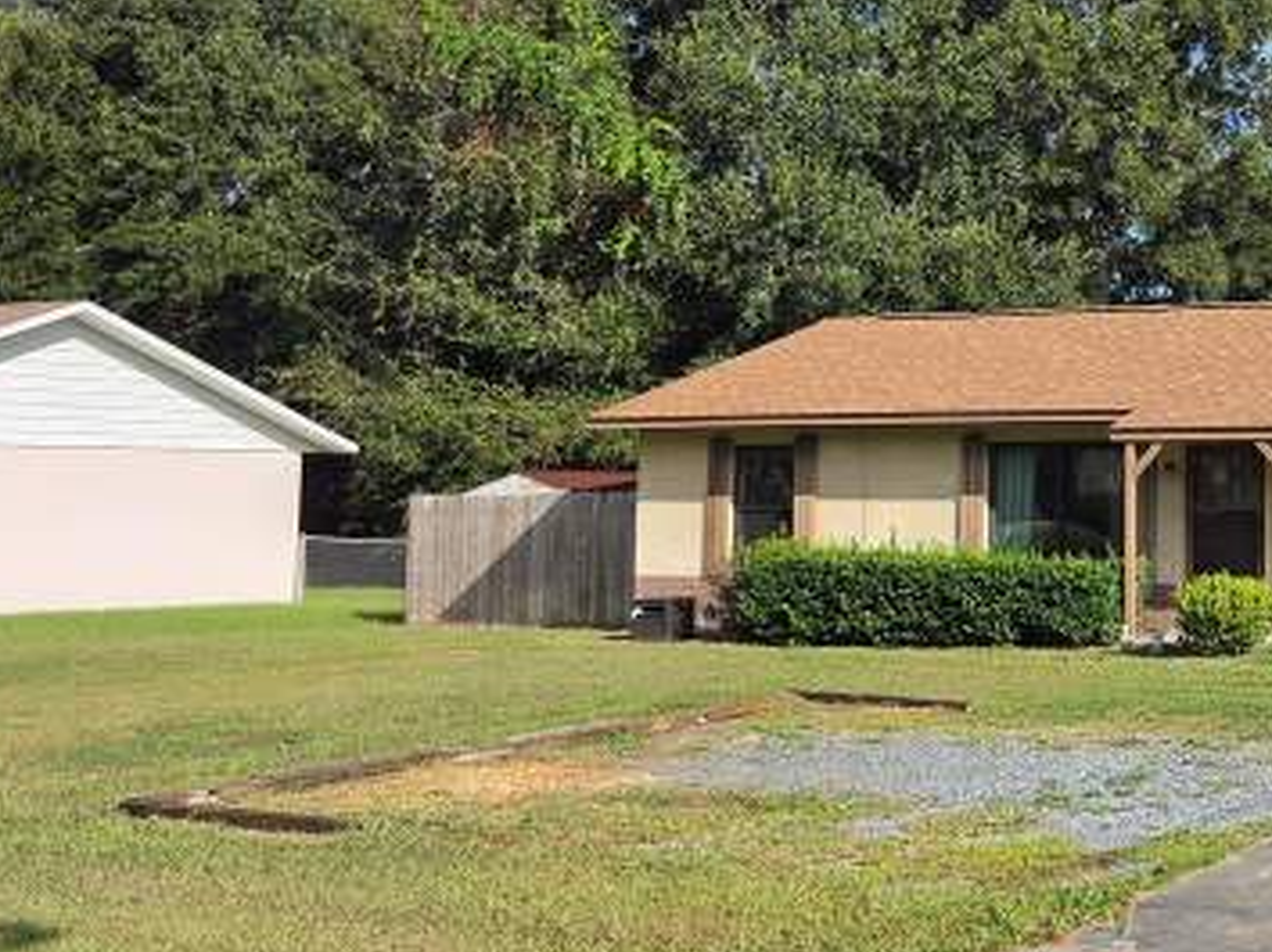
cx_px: 1283
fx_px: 1909
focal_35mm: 52
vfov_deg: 27.9
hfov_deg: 33.6
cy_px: 374
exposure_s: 1/4554
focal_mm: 5.4
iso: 80
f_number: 1.8
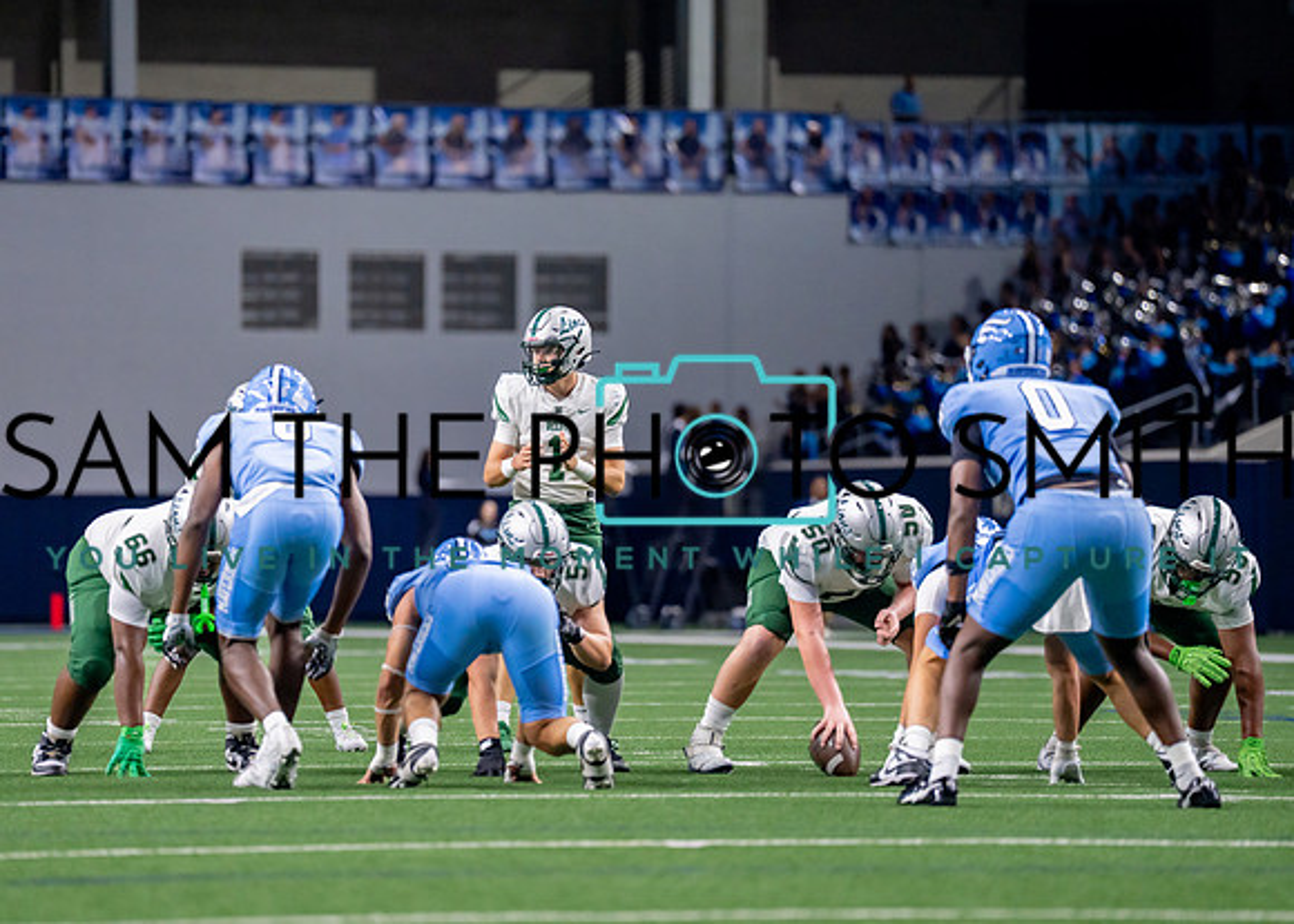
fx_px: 8745
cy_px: 422
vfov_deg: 6.0
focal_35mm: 238
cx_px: 547
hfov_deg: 8.5
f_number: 2.8
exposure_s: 1/1000
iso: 2000
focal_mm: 200
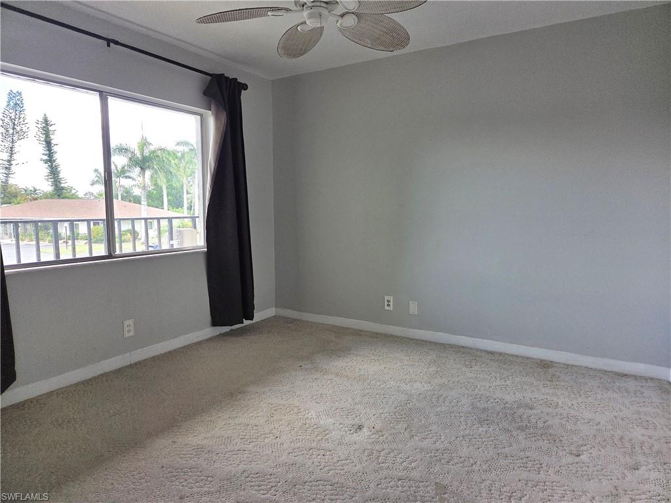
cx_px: 336
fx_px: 446
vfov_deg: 58.9
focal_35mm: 23
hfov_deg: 73.9
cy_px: 252
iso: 50
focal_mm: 5.4
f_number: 1.8
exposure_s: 1/180
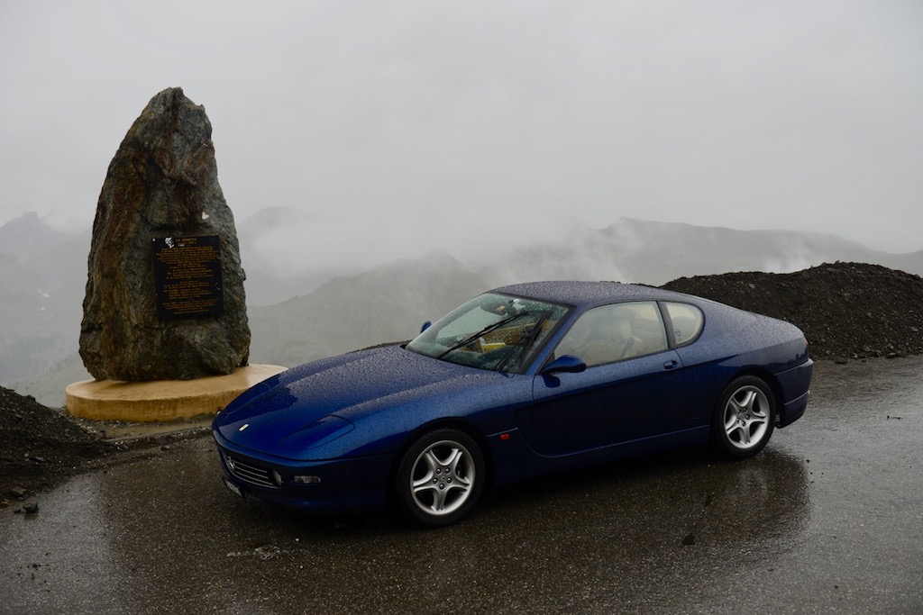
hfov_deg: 46.4
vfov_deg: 31.9
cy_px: 308
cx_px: 462
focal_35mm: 42
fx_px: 1077
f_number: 5
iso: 100
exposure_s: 1/100
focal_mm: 42
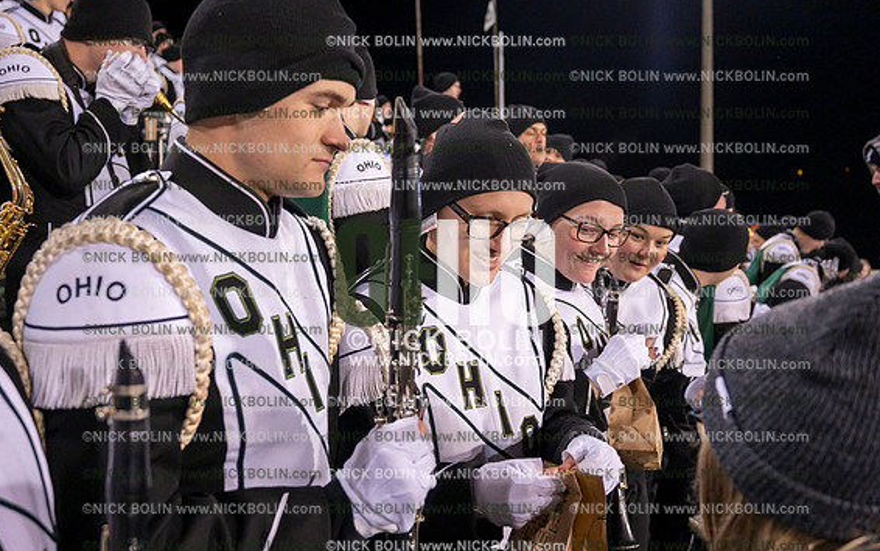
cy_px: 293
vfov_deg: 35.3
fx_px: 864
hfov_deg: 54.0
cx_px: 445
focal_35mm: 36
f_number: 4.5
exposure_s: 1/640
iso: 5000
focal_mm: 34.5
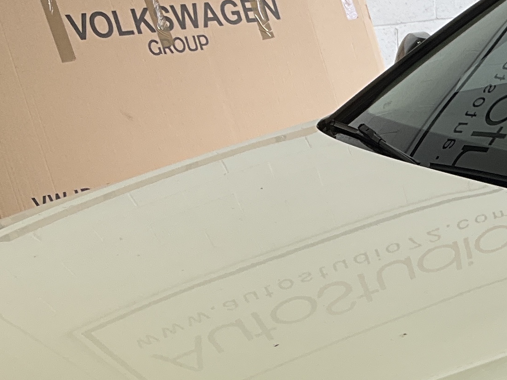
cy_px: 388
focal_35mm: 107
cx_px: 598
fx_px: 1567
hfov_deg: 17.6
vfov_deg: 13.6
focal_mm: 3
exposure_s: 1/122
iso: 20
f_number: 1.8
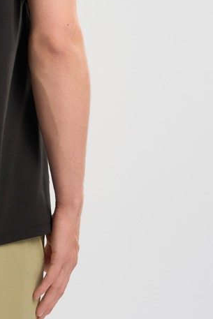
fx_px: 1738
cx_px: -79
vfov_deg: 10.4
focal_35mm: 196
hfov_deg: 6.9
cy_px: 1
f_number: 9
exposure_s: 1/400
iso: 250
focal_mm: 70
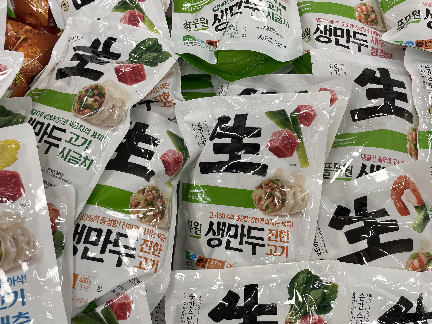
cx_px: 216
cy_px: 162
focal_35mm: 26
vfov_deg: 53.1
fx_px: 324
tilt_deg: -68.5
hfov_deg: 67.3
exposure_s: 1/143
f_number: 1.6
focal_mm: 4.2
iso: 32
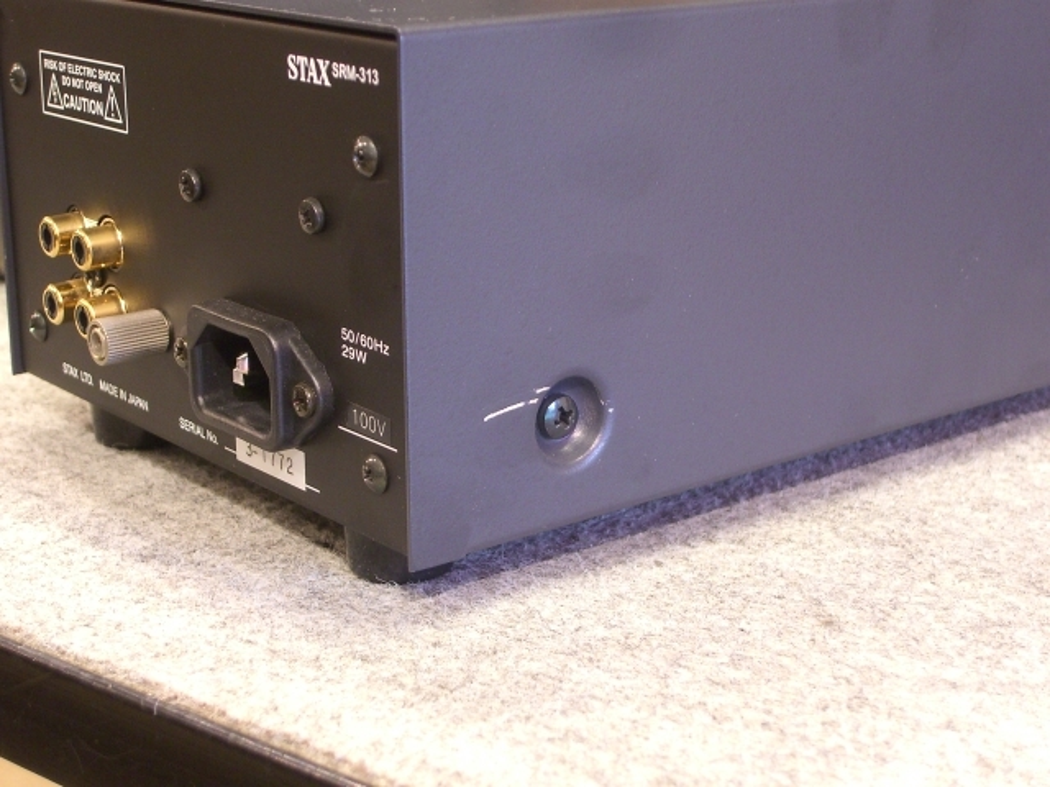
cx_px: 525
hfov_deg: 28.6
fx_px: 2063
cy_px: 394
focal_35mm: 68
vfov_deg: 21.6
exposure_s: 1/8
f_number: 4
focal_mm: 14.2
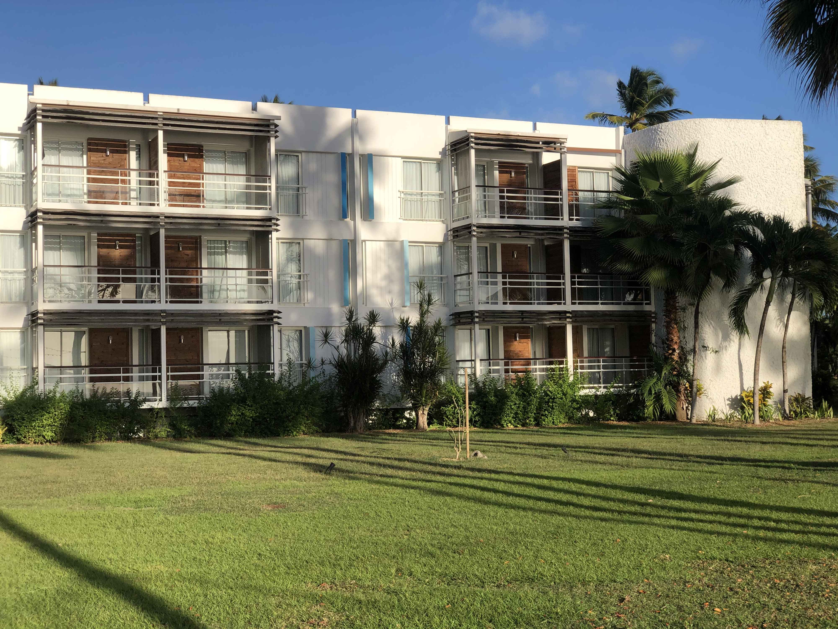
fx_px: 1259
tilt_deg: +2.7
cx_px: 419
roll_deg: +2.0
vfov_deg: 28.0
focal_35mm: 52
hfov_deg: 36.8
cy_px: 314
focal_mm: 6
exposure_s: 1/1171
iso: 16
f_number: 2.4
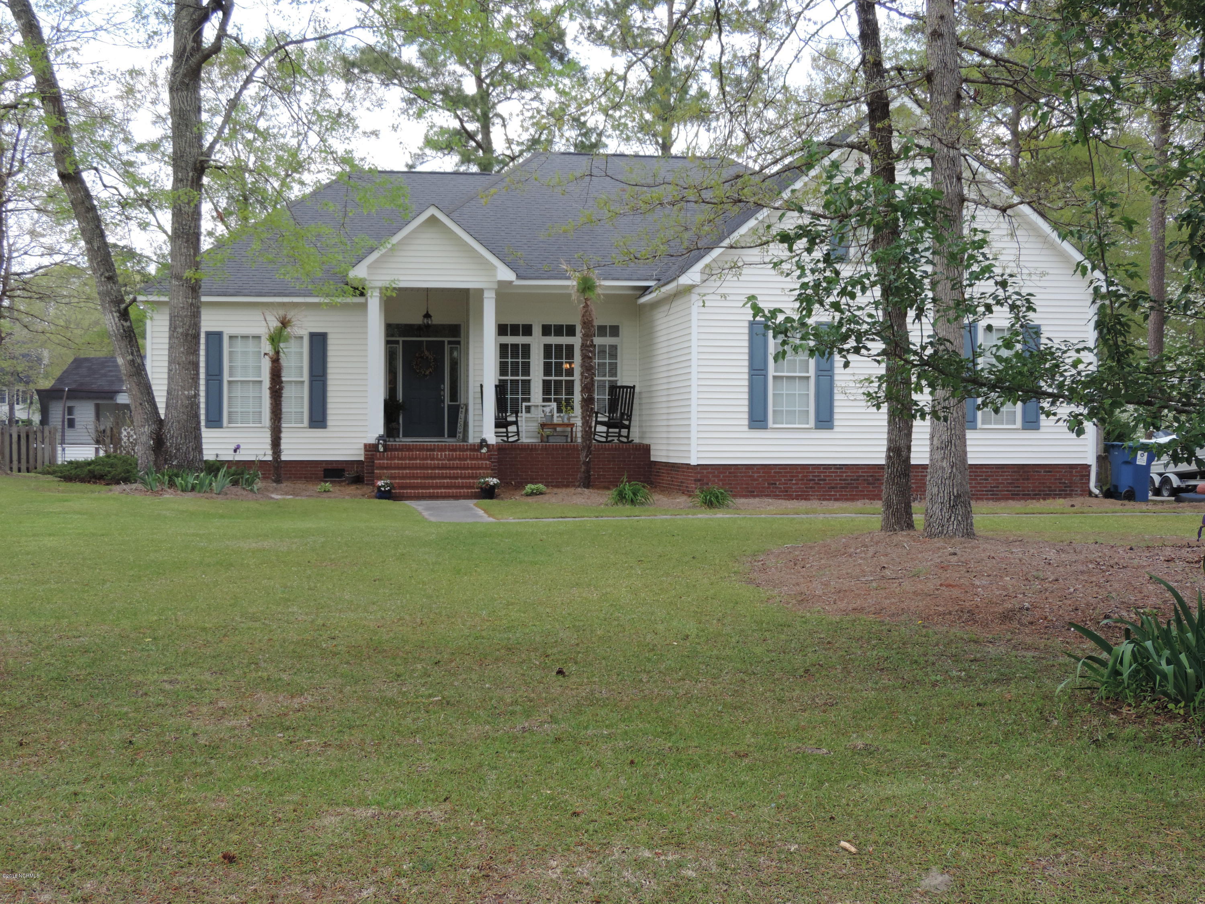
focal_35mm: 47
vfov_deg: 30.9
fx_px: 1636
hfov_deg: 40.4
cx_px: 602
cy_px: 452
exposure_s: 1/125
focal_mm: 8.3
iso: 80
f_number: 3.5
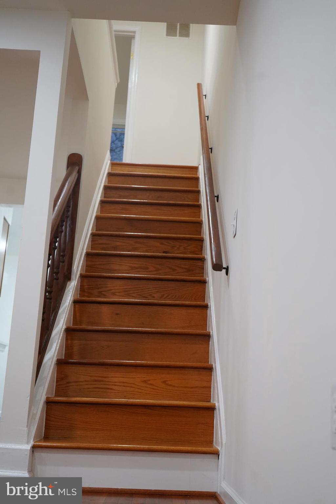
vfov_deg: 46.4
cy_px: 252
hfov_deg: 31.9
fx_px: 588
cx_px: 168
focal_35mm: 42
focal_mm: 42
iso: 3200
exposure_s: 1/160
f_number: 4.5
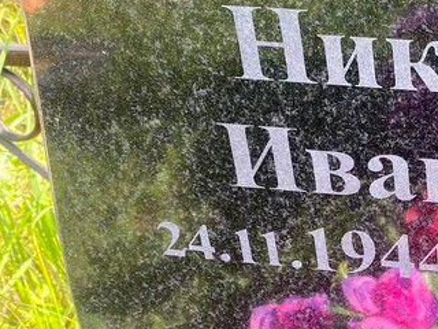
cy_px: 143
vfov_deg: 22.6
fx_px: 822
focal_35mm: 65
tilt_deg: -31.7
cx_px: 532
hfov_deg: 26.4
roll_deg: +0.2
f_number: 1.8
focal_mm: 4.25
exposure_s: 1/277
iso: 32
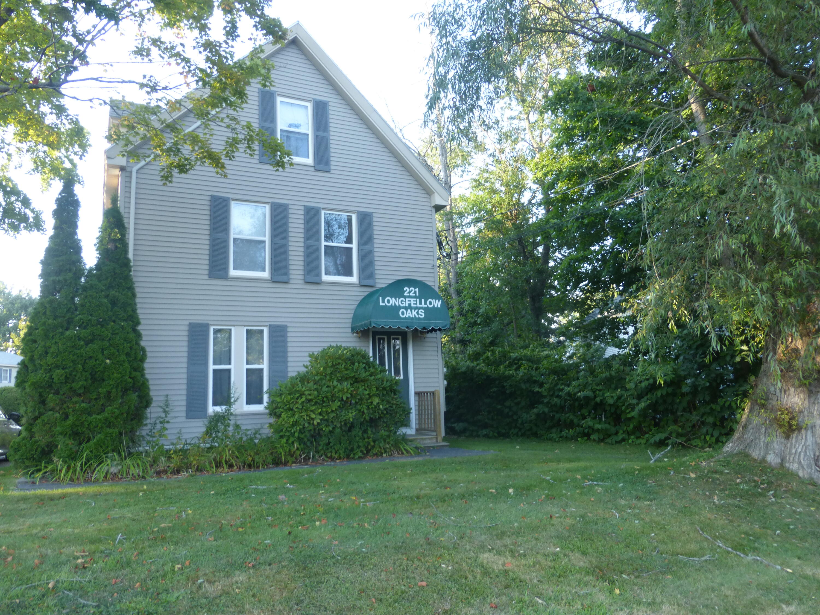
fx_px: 592
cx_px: 410
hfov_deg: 69.4
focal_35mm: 25
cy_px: 308
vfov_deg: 54.9
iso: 125
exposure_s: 1/60
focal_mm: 4.3
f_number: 3.3
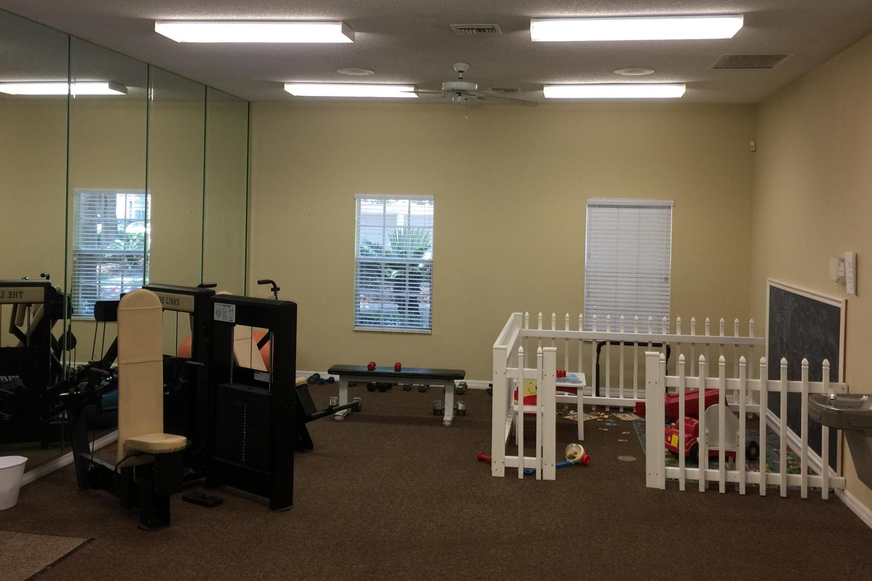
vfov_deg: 36.7
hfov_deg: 53.1
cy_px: 234
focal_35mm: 36
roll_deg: -1.4
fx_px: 872
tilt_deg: -0.8
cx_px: 429
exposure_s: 1/30
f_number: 2.2
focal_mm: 4.15
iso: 32
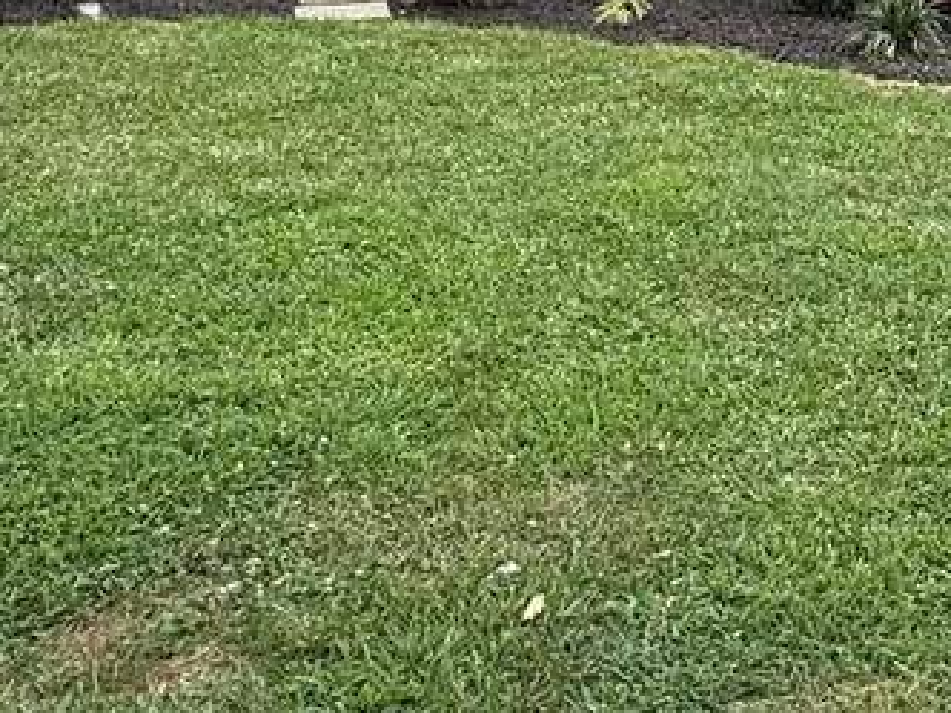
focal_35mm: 54
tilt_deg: -0.9
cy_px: -143
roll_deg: -1.9
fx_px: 1484
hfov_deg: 32.6
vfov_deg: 24.5
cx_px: 957
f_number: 2.2
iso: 64
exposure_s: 1/1189
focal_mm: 2.22
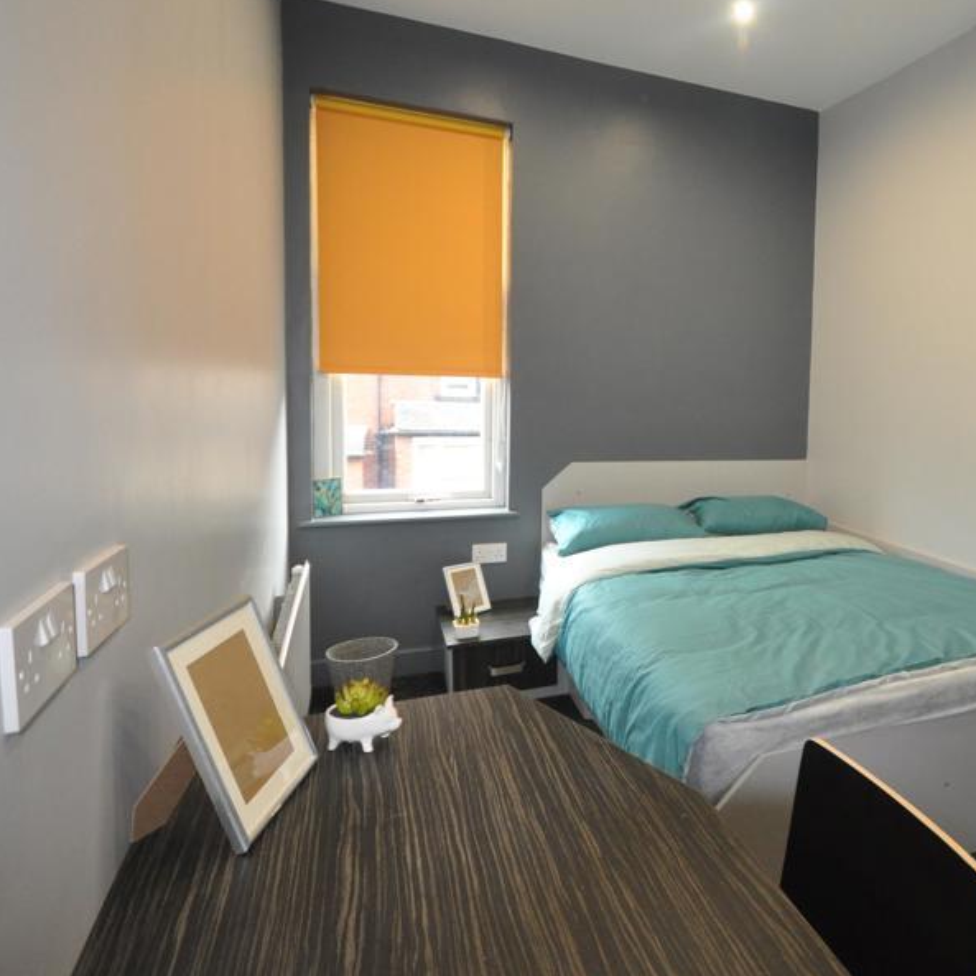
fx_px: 702
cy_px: 443
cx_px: 757
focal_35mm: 22
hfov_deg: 64.5
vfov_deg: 69.5
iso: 1250
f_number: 4.5
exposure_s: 1/60
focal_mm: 10
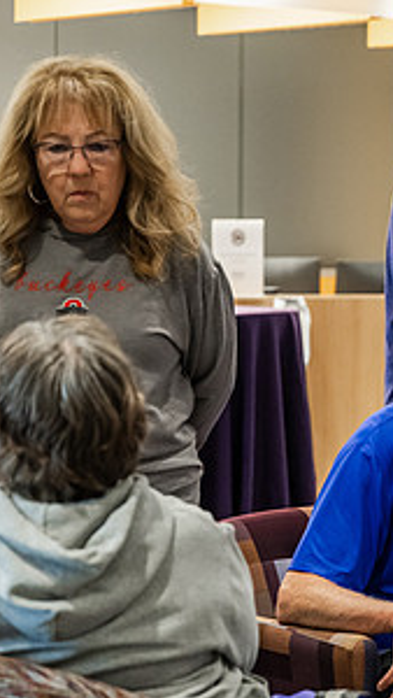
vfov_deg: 15.1
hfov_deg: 8.3
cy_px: 425
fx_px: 2628
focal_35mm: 142
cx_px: 670
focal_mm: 70
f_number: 3.2
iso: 2500
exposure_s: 1/200
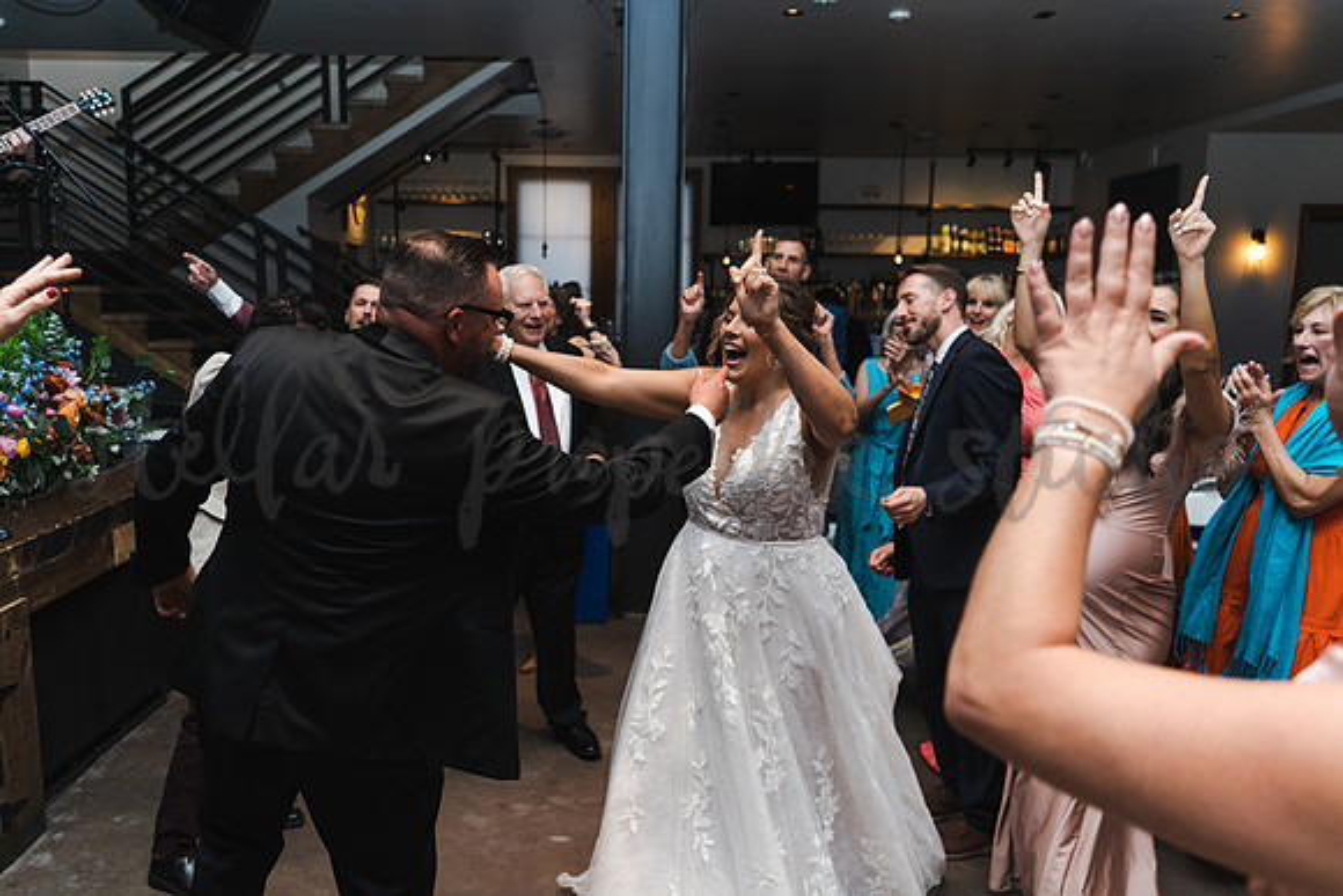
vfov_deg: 43.1
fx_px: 1134
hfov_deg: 61.2
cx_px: 614
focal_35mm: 30
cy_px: 486
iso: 640
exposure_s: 1/200
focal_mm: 28
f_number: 2.8
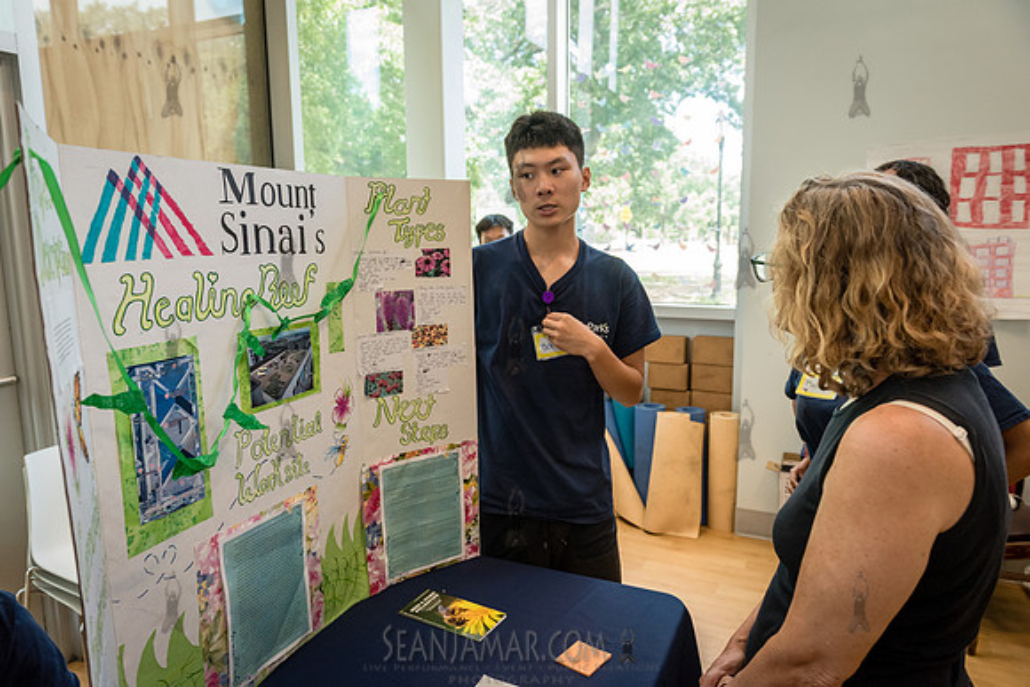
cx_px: 515
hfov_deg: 73.7
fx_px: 687
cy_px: 344
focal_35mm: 24
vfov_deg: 53.2
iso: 2500
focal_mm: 24
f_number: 4
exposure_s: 1/400
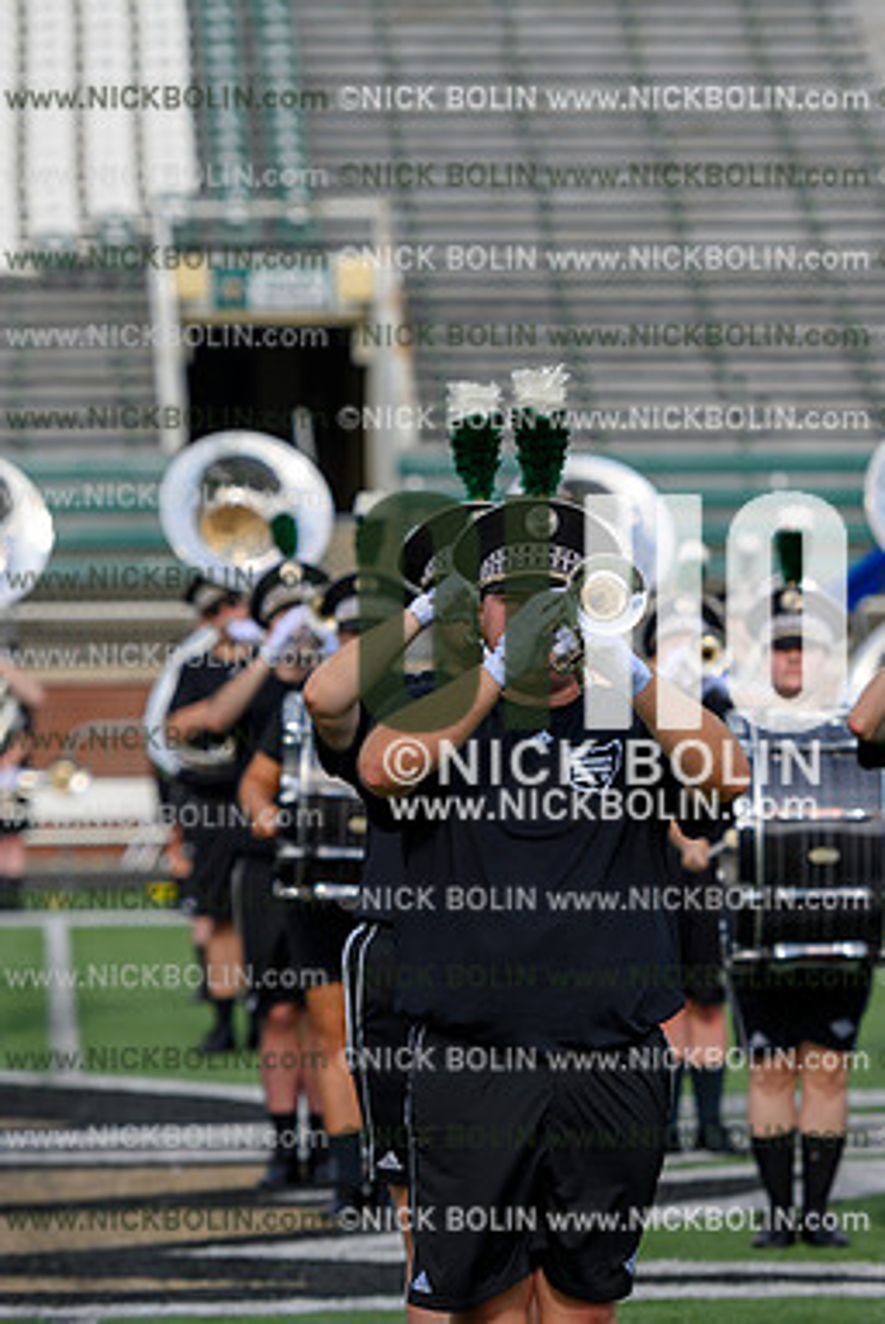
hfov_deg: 6.1
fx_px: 8355
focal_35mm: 227
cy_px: 659
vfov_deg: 9.1
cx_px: 602
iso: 100
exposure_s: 1/1600
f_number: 4
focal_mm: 150
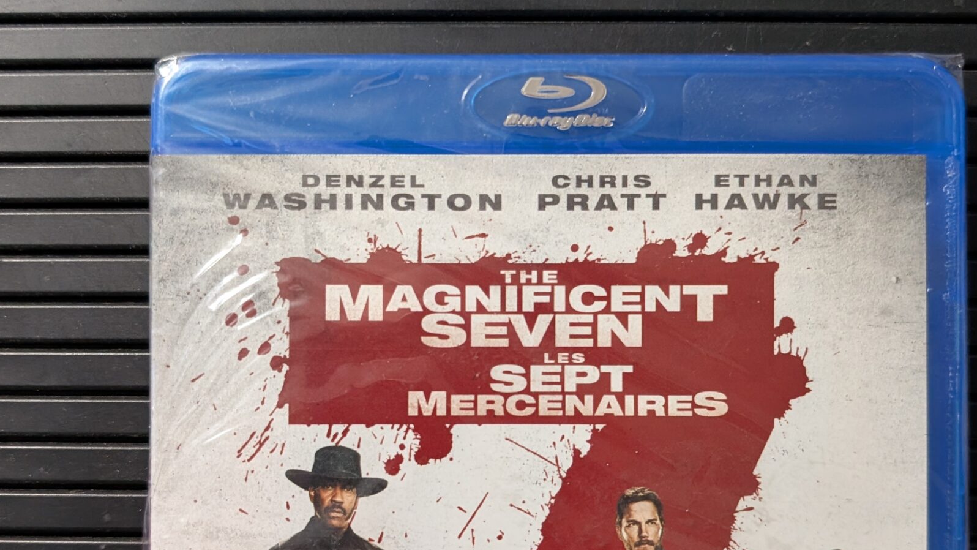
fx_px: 1088
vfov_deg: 28.1
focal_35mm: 42
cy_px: 379
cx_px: 507
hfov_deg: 48.3
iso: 872
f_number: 1.68
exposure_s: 1/120
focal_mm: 6.9
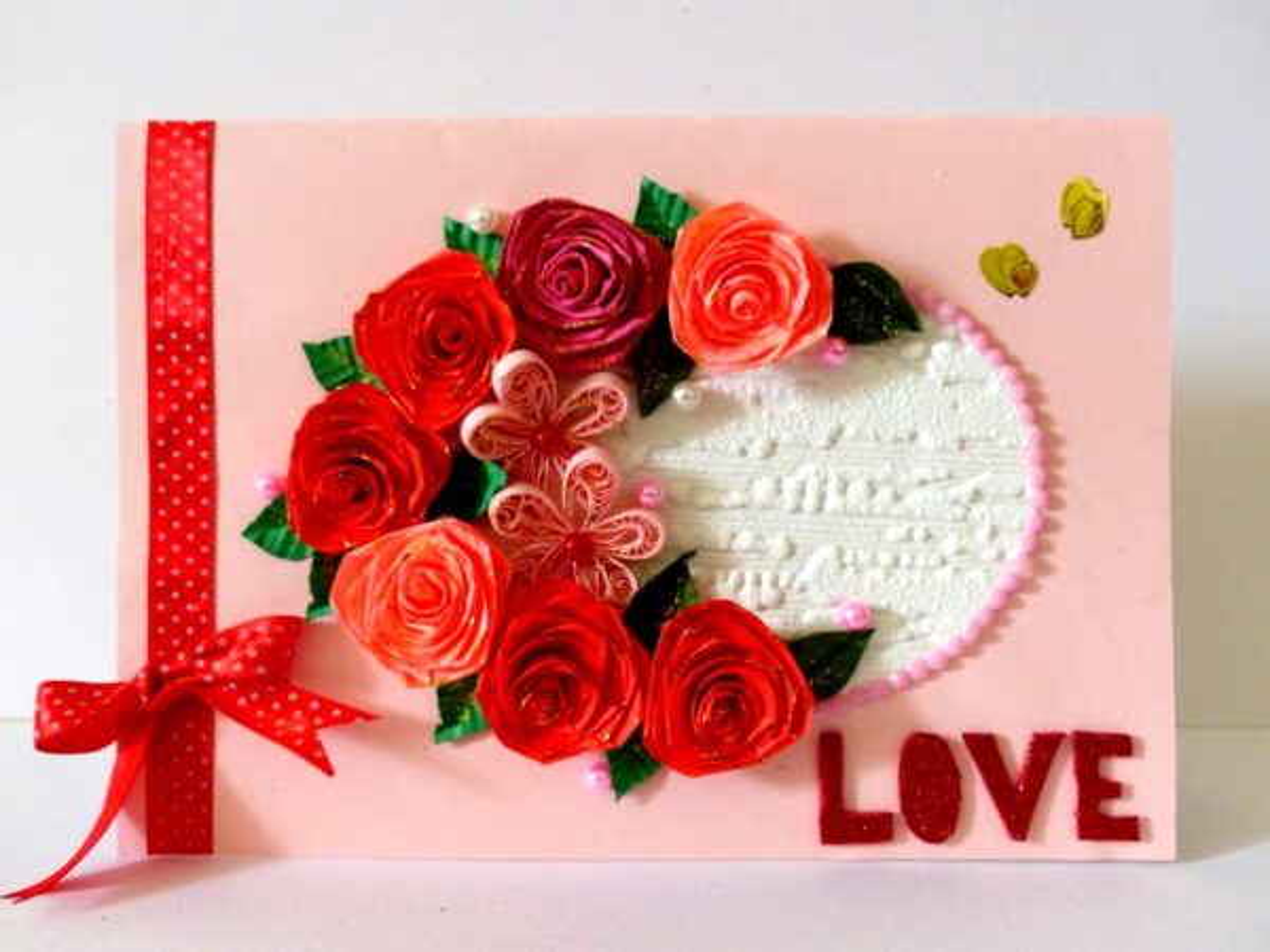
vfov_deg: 40.7
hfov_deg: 52.6
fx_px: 1284
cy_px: 476
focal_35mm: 35
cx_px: 635
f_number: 2.8
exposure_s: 1/40
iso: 400
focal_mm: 6.3
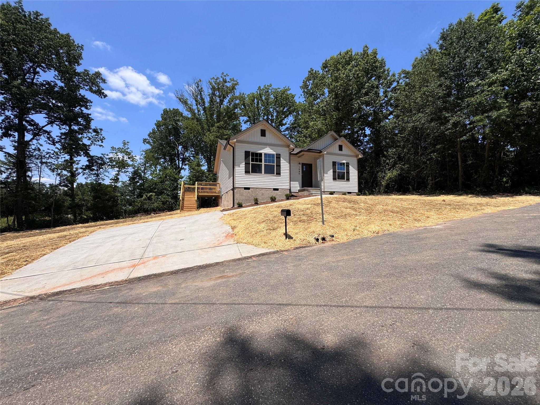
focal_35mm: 14
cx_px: 270
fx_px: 218
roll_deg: +0.4
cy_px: 202
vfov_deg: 85.7
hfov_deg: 102.1
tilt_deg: +2.4
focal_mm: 2.22
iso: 50
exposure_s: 1/2874
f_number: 2.2
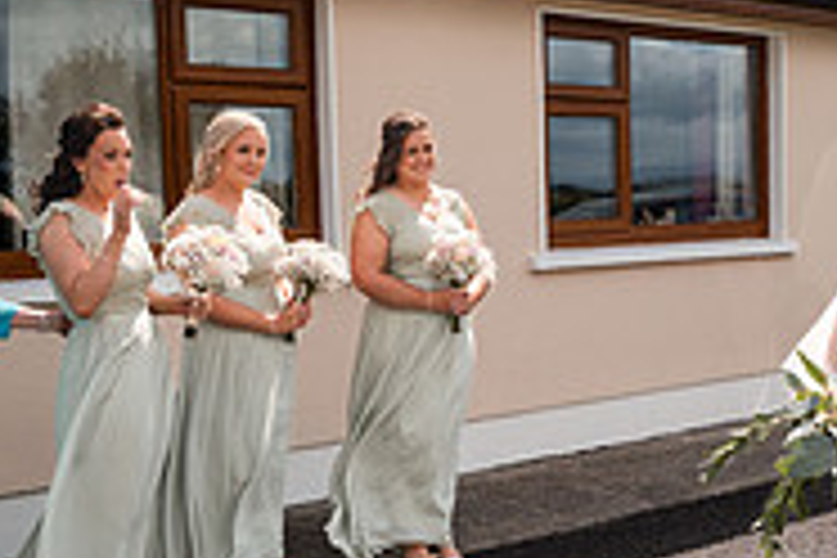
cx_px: 856
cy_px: 341
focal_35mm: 58
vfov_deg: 23.3
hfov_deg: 31.6
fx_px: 1348
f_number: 2.8
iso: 100
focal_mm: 16
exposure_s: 1/2500
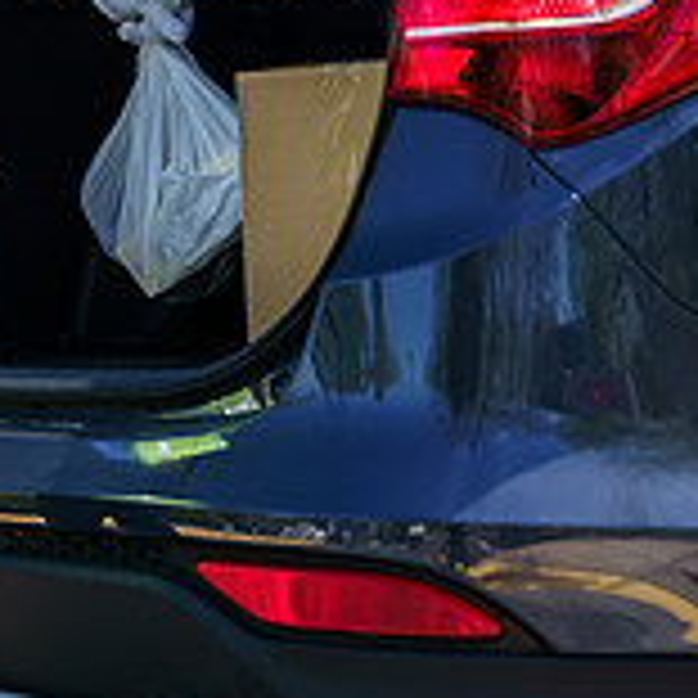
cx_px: -243
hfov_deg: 11.5
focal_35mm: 148
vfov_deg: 11.8
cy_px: 172
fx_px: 3376
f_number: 2.8
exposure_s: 1/2000
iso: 200
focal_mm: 41.1
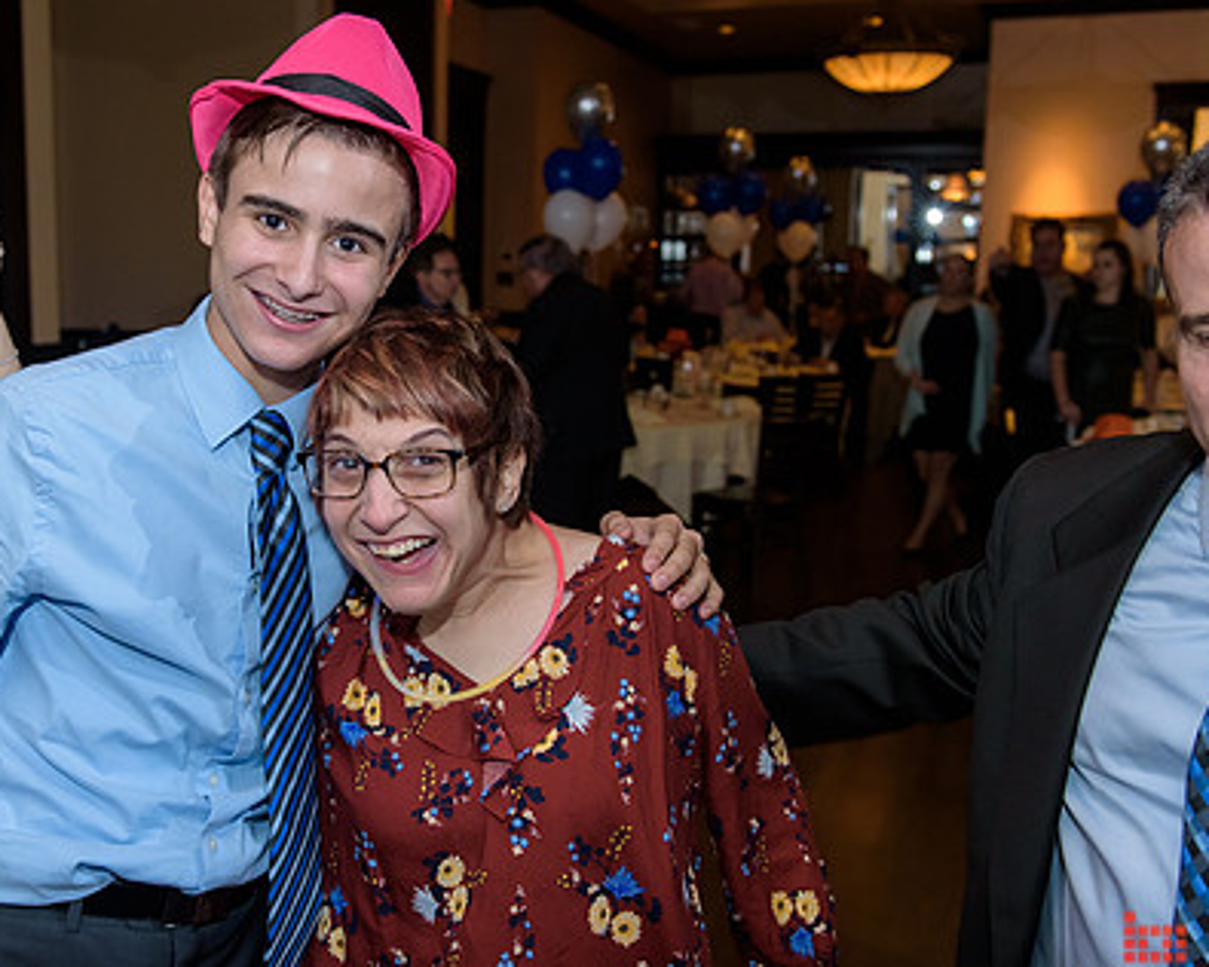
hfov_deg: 45.4
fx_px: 1431
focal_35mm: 40
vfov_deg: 37.3
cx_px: 453
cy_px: 479
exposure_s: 1/125
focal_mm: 29
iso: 1600
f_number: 3.2
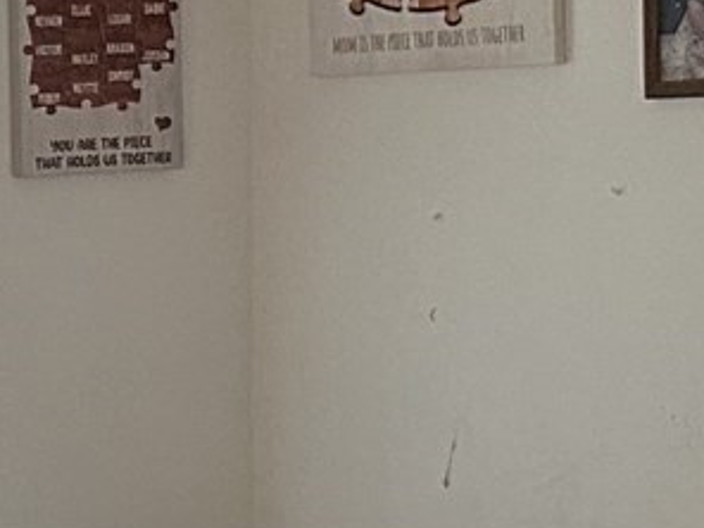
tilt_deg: -3.3
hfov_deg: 11.7
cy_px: 333
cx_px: -114
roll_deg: +0.3
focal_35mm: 166
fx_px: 3376
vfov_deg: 8.9
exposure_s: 1/60
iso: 320
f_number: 1.78
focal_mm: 6.86
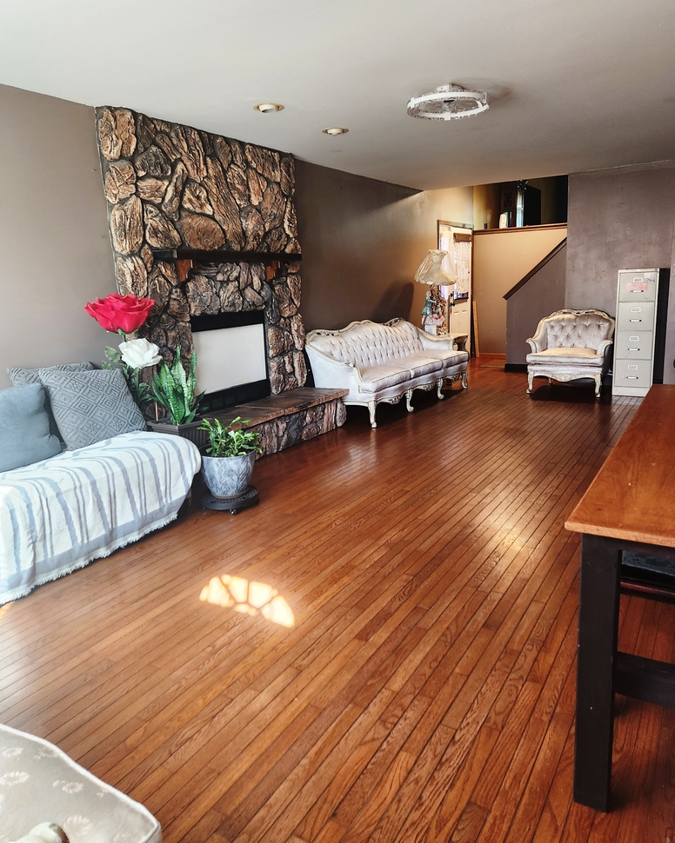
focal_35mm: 25
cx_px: 350
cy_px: 403
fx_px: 624
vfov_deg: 68.1
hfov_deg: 56.8
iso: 320
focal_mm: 5.4
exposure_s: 1/120
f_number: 1.8
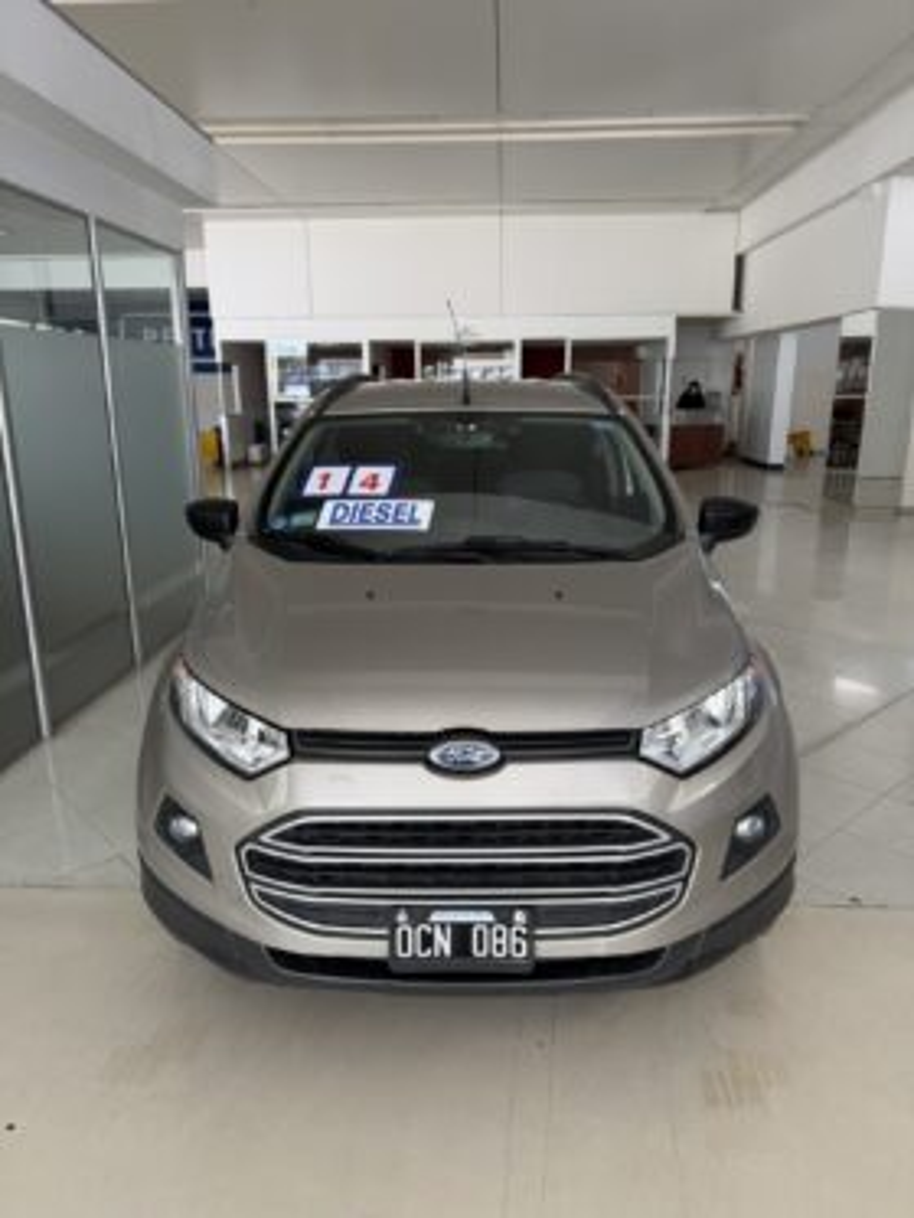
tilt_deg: -15.4
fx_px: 844
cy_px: 609
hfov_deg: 56.8
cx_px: 457
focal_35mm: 24
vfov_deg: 71.6
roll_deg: +0.2
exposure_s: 1/100
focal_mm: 6.76
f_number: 1.78
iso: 125
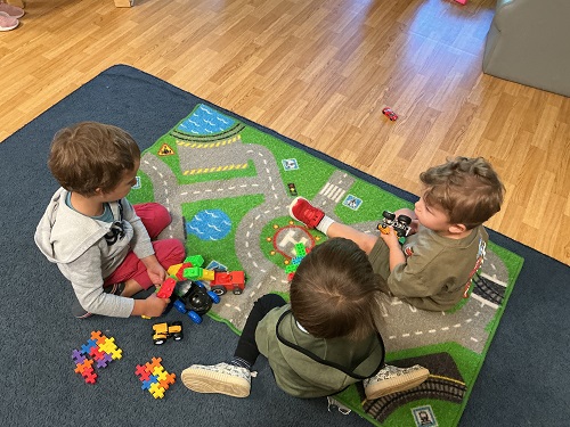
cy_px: 214
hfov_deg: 61.7
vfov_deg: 48.2
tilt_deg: -53.3
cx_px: 285
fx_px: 478
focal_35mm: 29
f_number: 1.8
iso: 200
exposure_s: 1/60
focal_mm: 3
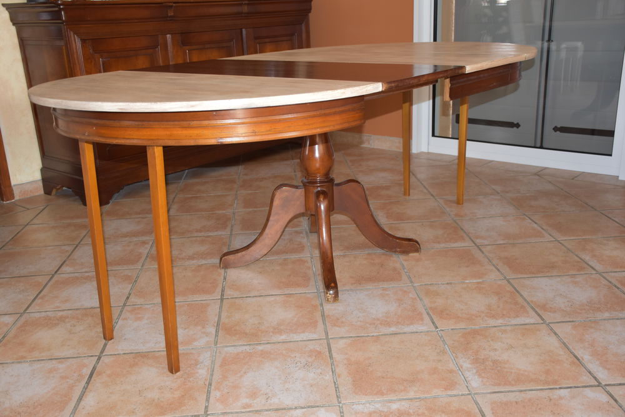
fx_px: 625
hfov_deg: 53.1
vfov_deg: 36.9
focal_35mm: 36
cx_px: 312
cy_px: 208
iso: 560
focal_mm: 24
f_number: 3.8
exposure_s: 1/30
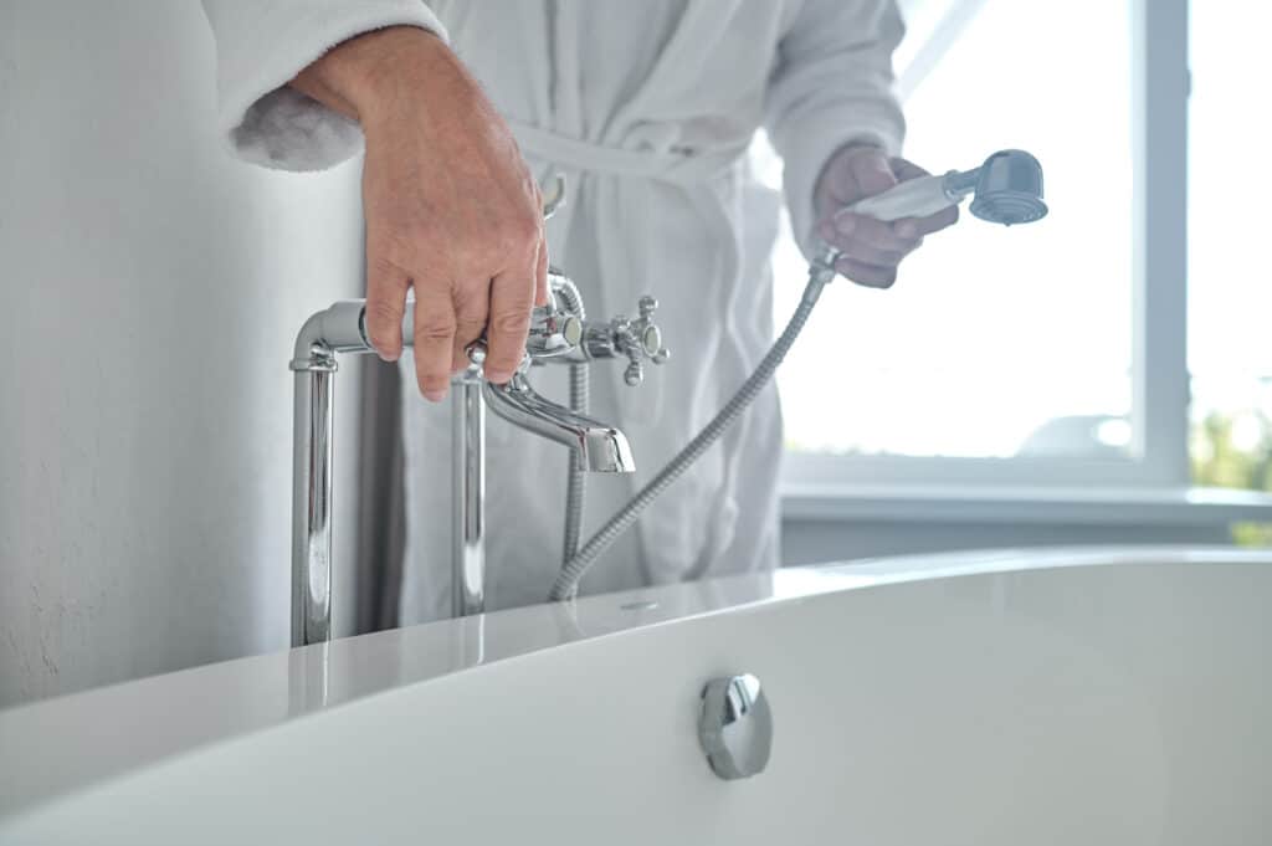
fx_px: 1236
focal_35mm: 35
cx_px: 636
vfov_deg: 37.8
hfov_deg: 54.5
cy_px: 423
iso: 200
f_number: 2.8
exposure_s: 1/320
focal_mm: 35
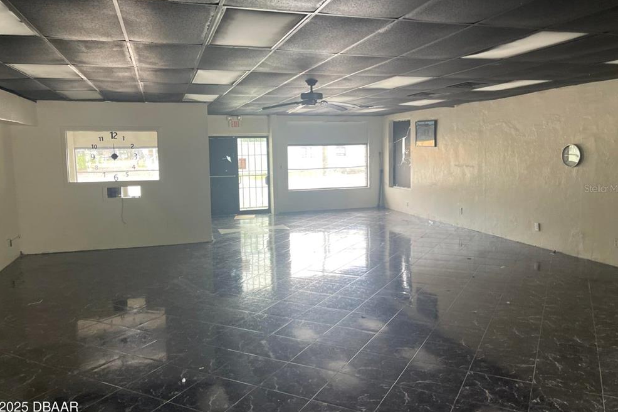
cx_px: 308
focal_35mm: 27
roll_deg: +0.3
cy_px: 188
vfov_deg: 47.9
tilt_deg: -7.3
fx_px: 463
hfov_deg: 67.4
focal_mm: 5.1
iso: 100
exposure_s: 1/121
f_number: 1.6
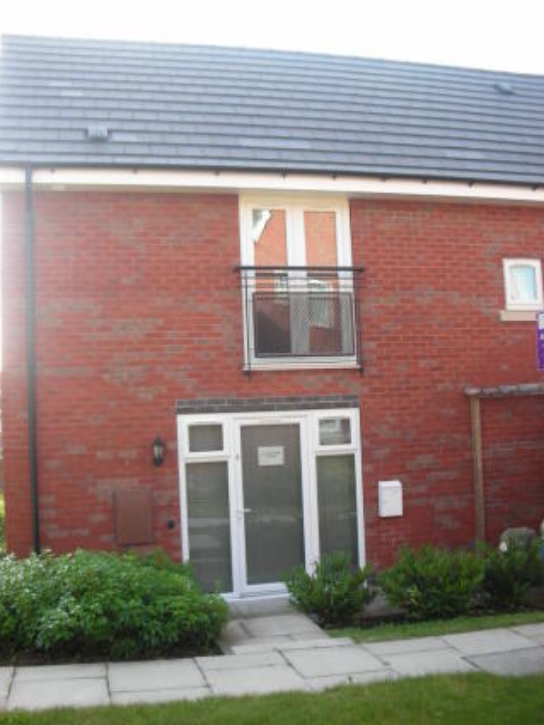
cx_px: 269
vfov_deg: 51.3
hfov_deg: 39.7
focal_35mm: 36
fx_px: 754
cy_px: 362
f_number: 3
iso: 50
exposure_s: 1/79.2
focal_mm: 5.8
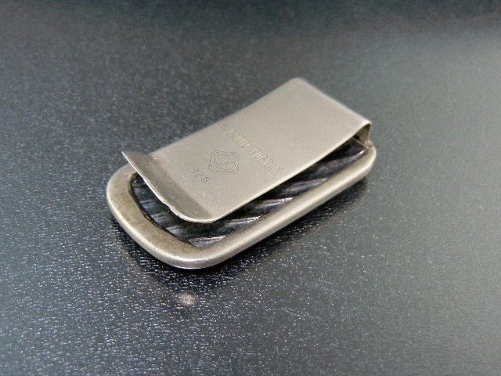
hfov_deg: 36.8
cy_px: 188
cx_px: 250
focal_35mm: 52
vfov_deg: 28.0
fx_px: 753
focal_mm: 9.3
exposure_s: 1/30
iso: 262
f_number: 3.9
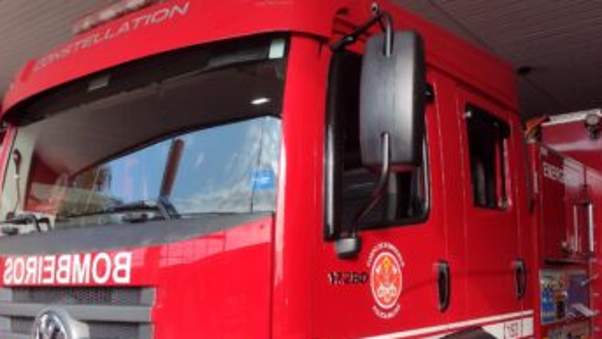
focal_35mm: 40
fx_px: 639
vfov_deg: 29.3
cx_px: 319
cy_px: 249
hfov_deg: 50.4
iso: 100
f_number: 1.7
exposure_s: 1/539
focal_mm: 4.71
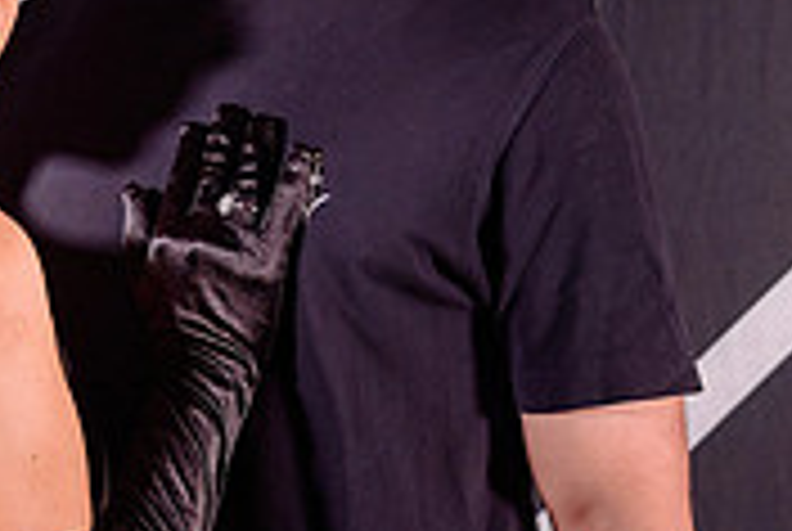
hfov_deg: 21.3
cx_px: 207
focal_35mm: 95
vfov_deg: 14.4
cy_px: 185
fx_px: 2093
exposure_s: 1/80
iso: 1600
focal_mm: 27
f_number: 3.5
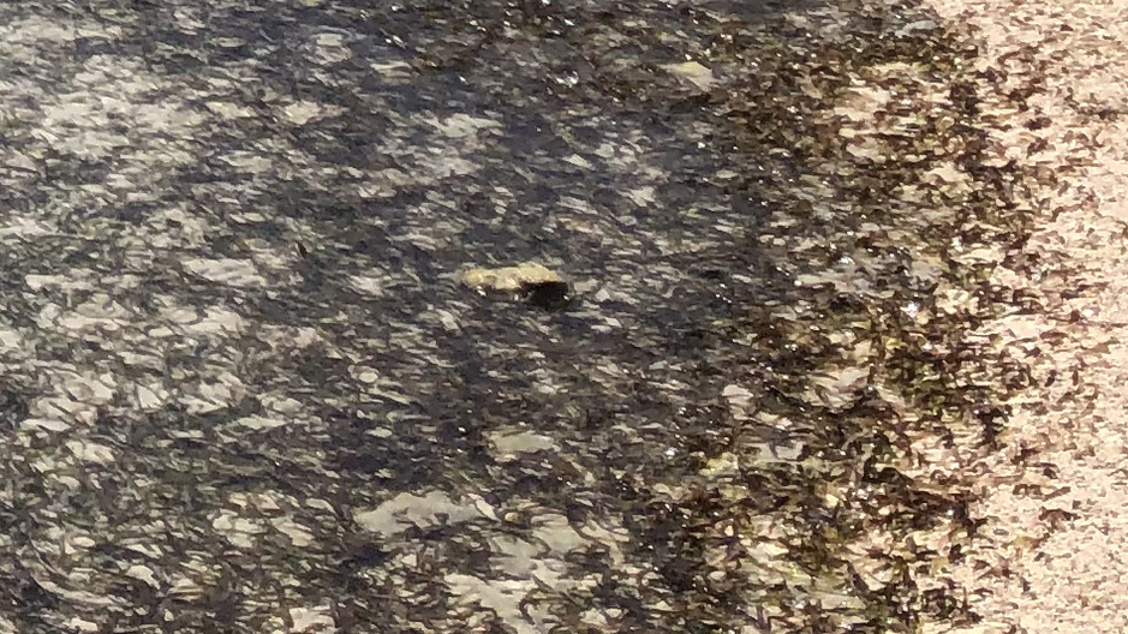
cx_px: -938
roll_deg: +0.2
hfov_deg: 14.4
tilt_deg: -2.0
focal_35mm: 130
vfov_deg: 8.2
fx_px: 3888
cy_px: -1165
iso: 25
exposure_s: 1/3436
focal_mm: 4
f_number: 1.8
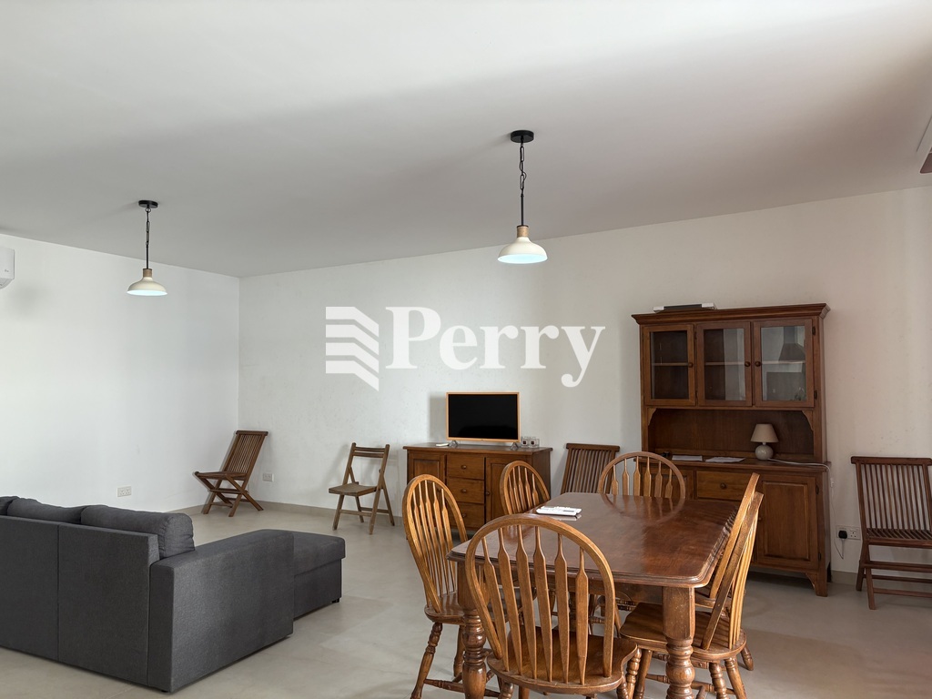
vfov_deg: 53.1
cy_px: 350
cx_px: 466
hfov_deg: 67.3
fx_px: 700
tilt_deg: +2.6
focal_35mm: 26
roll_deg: +0.8
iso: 100
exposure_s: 1/100
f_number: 1.6
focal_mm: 5.96
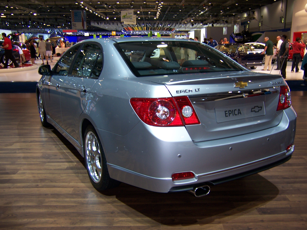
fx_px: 293
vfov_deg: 42.9
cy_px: 115
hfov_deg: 55.4
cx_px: 154
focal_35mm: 33
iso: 80
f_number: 2.8
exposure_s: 1/60
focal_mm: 5.5
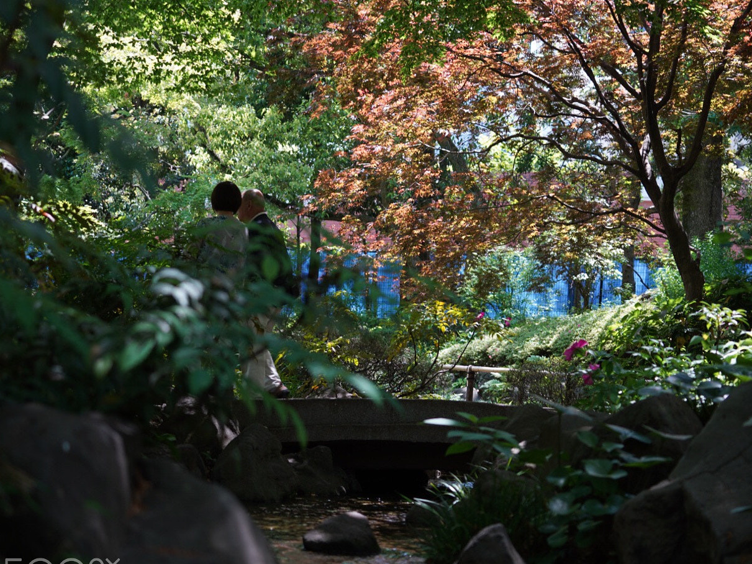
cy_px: 322
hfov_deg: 22.0
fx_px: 1933
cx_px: 463
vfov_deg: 16.6
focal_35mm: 89
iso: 100
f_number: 4
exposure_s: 1/80
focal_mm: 70
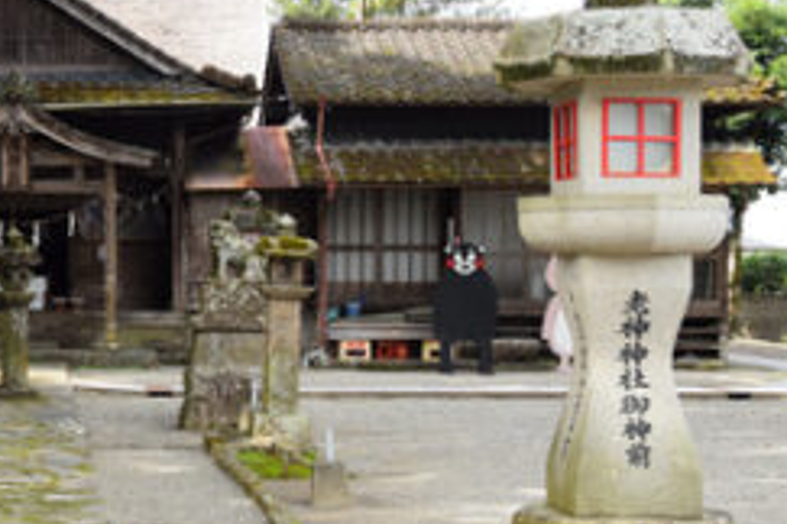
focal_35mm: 89
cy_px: 288
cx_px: -10
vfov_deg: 15.4
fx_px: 1945
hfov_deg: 22.0
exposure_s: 1/750
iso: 640
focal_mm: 24
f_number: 5.6
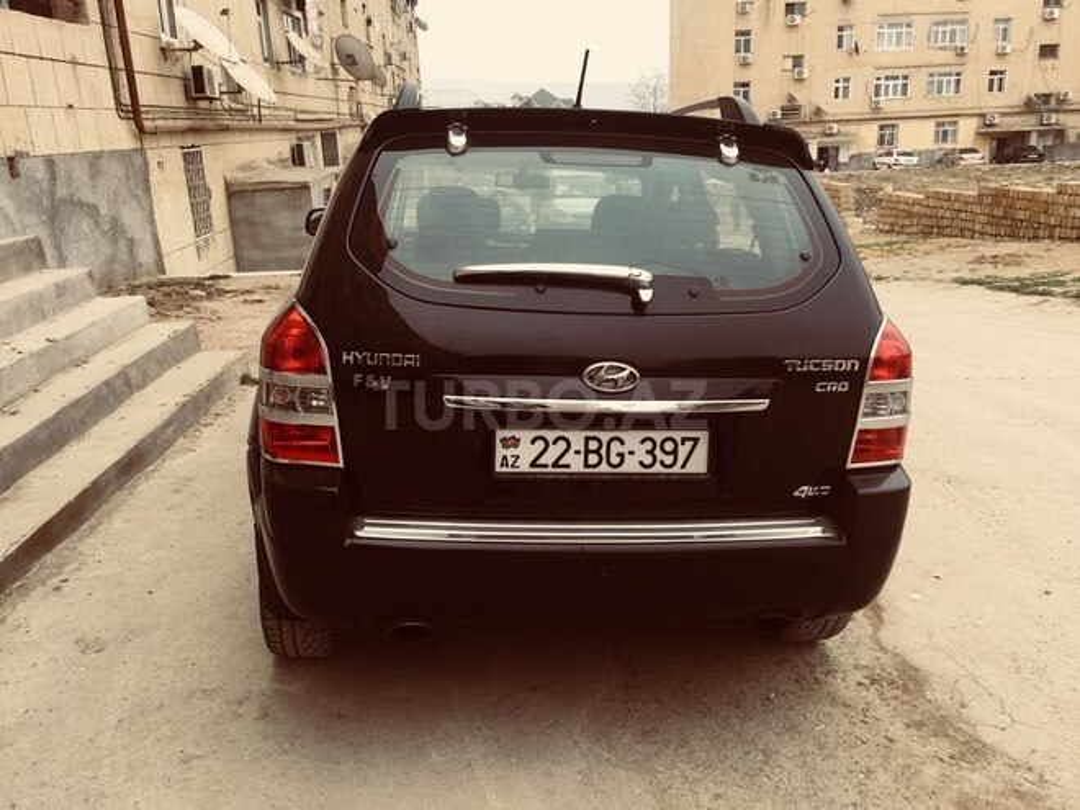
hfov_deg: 61.7
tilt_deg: -18.0
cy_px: 405
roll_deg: +2.1
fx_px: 905
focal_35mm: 29
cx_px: 540
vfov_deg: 48.2
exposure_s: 1/100
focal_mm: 4.15
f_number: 2.2
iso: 32
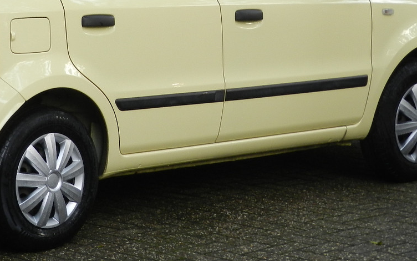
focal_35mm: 203
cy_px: 22
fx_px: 2307
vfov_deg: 6.5
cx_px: 128
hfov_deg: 10.3
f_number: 4.6
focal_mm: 17.7
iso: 160
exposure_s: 1/60
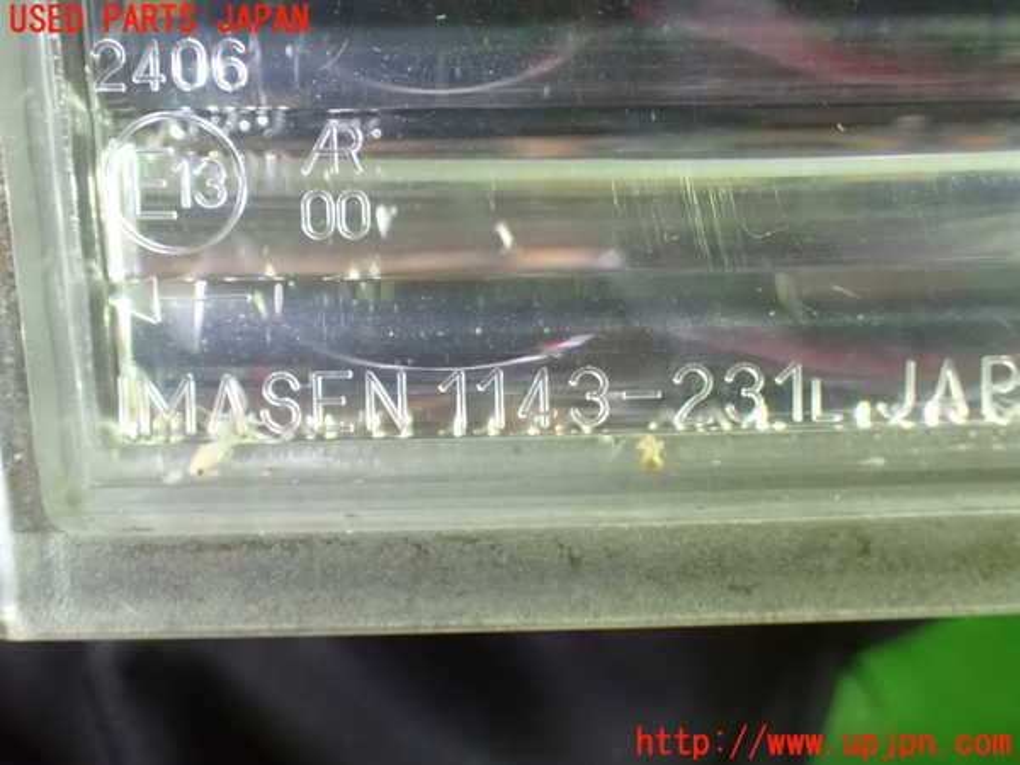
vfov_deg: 29.1
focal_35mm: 50
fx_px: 1473
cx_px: 510
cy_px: 382
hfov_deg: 38.2
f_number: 3.2
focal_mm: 9.01
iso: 1600
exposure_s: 1/40
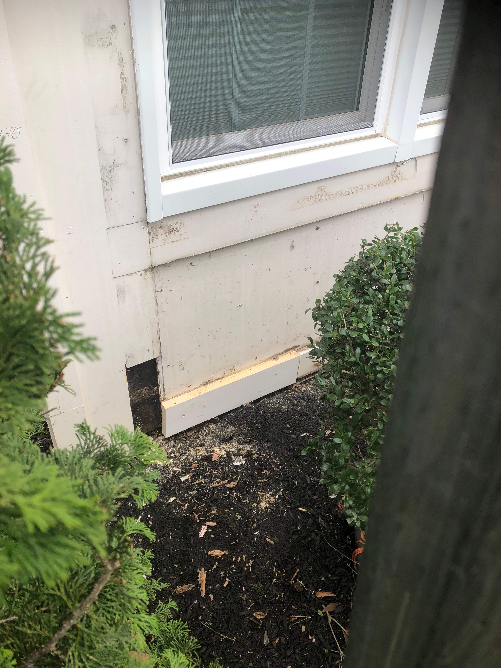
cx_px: 250
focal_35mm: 28
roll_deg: -1.1
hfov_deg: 49.7
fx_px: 540
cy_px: 334
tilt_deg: -36.8
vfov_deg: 63.4
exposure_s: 1/232
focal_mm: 3.99
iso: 20
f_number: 1.8
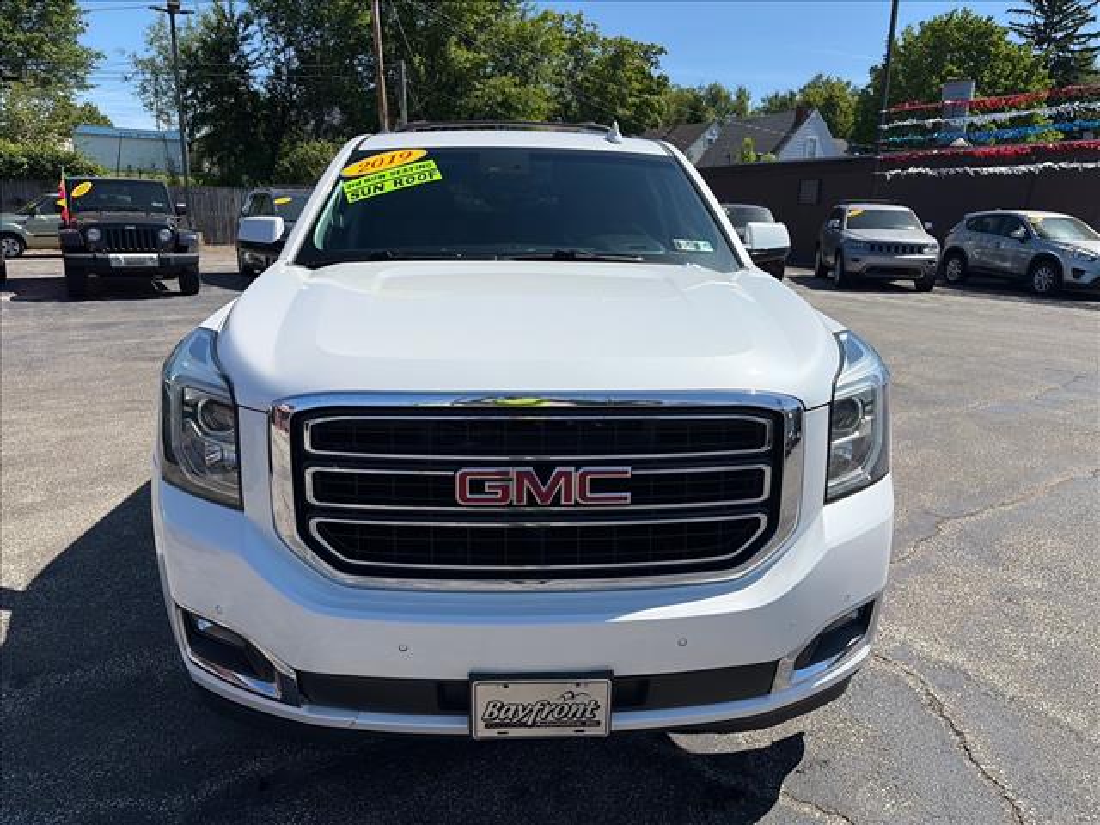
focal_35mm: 26
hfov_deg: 67.3
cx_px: 550
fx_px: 826
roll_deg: -0.6
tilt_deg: -14.0
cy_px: 412
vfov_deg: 53.1
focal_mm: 5.96
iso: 64
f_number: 1.6
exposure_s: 1/6993
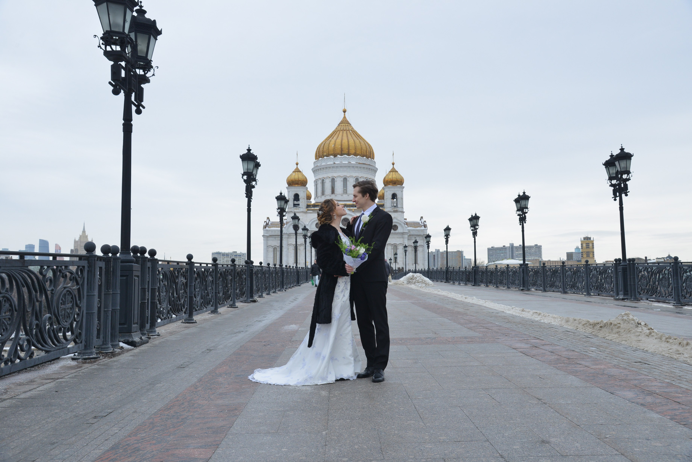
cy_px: 231
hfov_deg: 55.8
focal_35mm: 34
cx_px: 346
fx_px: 654
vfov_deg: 38.9
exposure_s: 1/125
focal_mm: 34
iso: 500
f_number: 7.1
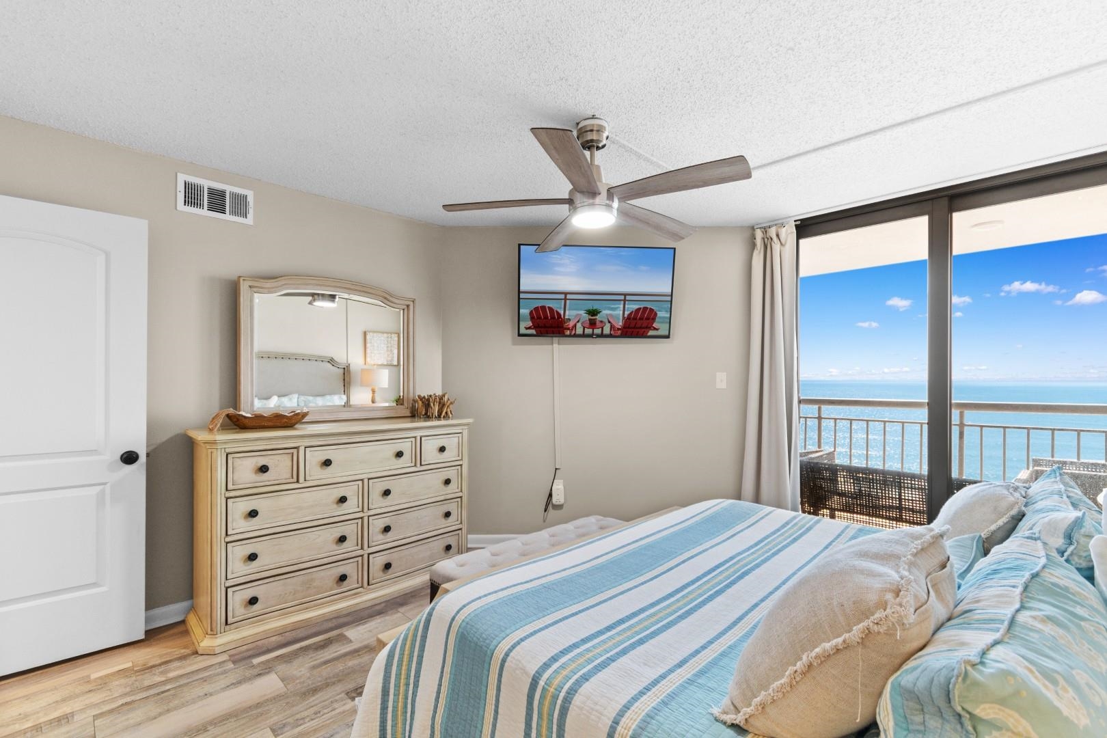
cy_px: 369
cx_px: 554
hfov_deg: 100.4
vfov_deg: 77.3
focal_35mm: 15
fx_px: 461
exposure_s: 1/10
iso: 100
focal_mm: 10
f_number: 4.5
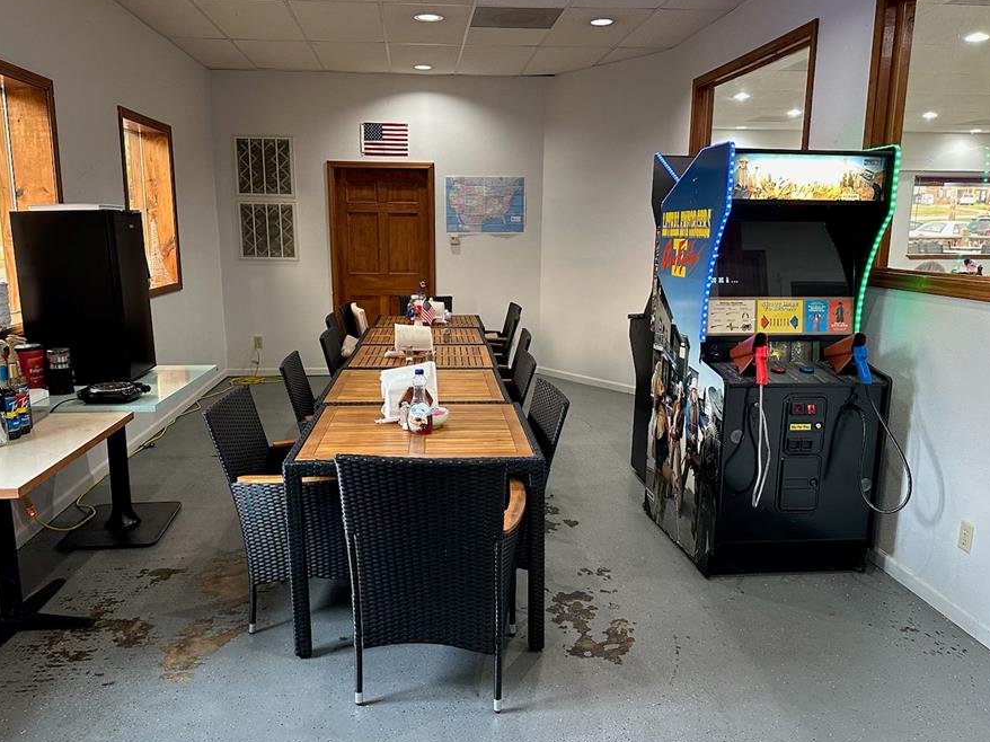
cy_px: 386
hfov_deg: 63.4
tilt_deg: -11.4
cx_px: 483
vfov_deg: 49.7
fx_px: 801
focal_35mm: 28
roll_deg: -0.2
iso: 250
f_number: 1.78
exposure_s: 1/60
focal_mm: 6.86
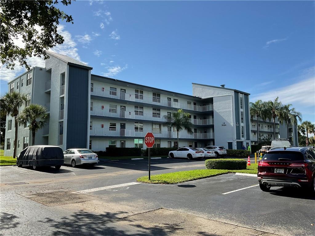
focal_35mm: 29
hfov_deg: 61.7
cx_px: 158
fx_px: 264
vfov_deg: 48.2
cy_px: 118
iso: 16
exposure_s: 1/1912
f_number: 1.8
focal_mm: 3
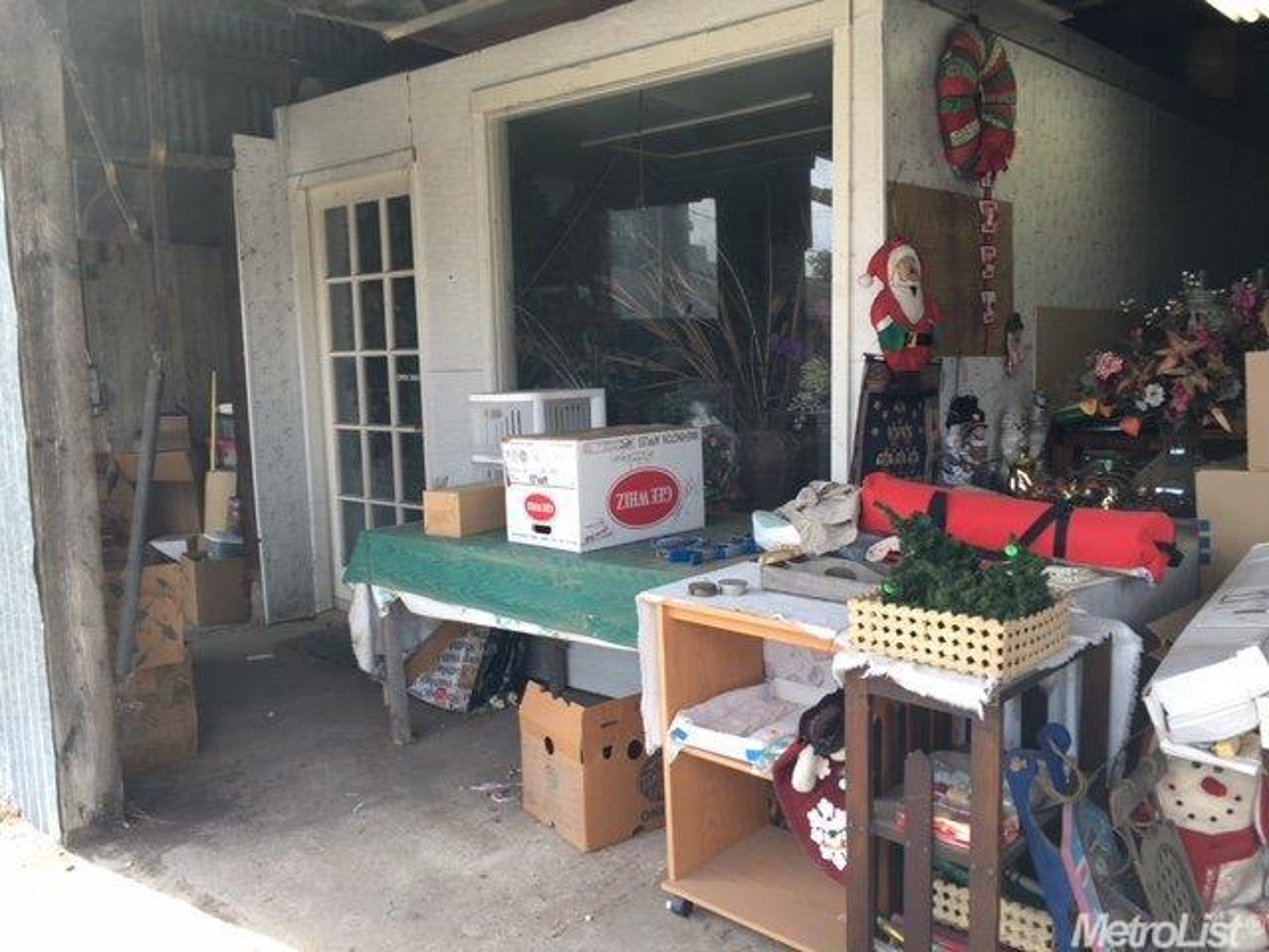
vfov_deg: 48.2
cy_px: 476
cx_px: 634
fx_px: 1063
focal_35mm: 29
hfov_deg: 61.7
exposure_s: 1/120
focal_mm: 4.15
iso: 25
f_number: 2.2
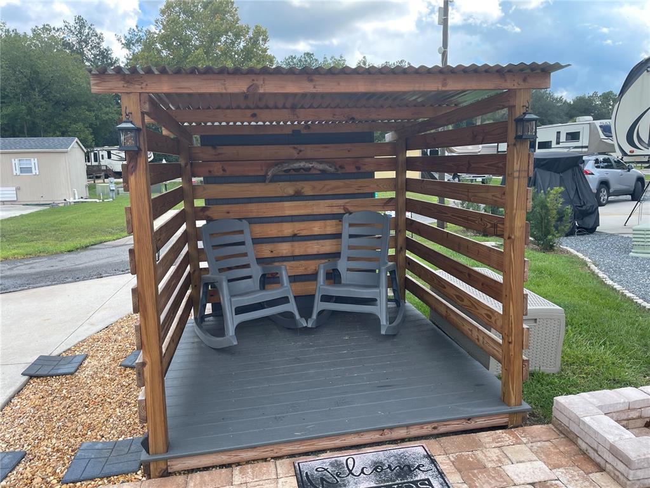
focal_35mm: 26
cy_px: 244
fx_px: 488
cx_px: 325
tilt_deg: -9.1
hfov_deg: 67.3
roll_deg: +2.2
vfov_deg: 53.1
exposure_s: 1/744
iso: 32
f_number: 1.6
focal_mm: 4.2
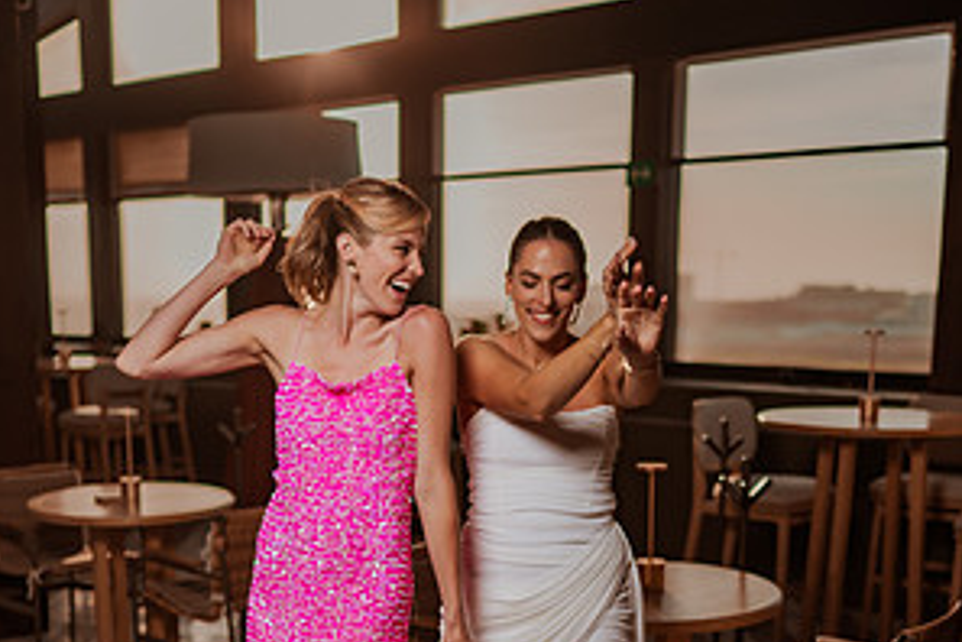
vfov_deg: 24.8
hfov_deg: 37.5
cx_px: 479
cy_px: 564
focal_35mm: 53
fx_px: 1416
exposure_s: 1/5000
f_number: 1.8
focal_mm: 35
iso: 100
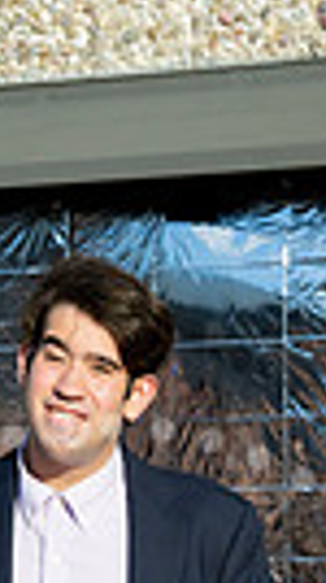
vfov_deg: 8.8
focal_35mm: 240
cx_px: 104
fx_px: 3702
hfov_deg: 5.0
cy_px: 818
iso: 400
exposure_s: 1/3200
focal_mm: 68
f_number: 5.6
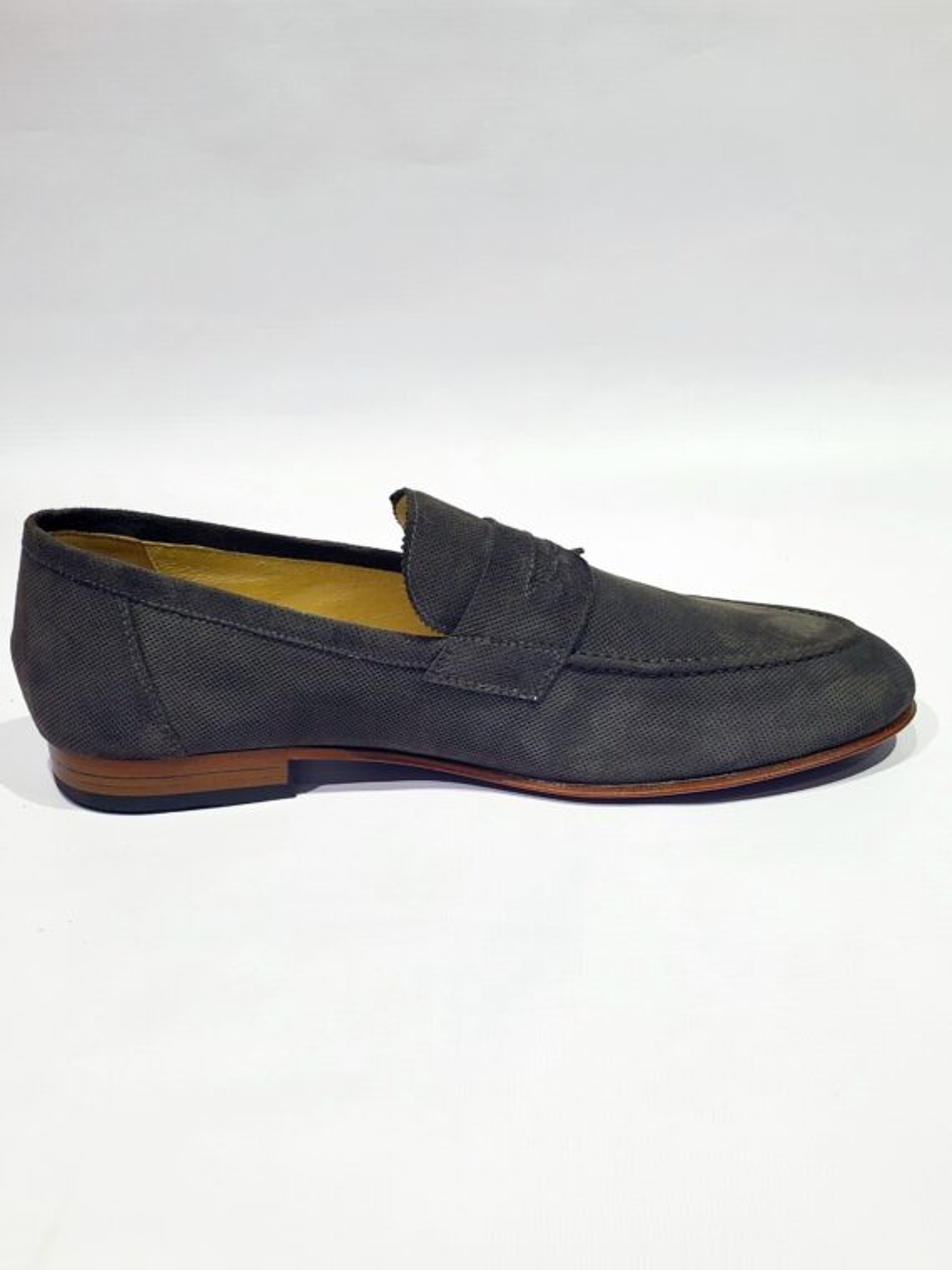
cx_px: 476
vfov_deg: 67.3
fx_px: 953
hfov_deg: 53.1
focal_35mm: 26
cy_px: 635
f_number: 2.4
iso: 64
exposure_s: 1/100
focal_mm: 4.3
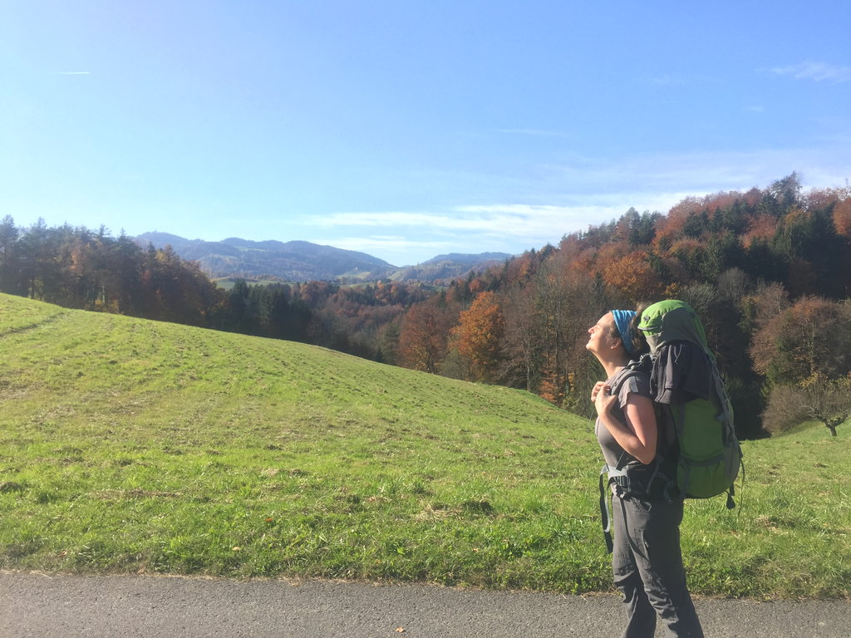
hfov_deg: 61.7
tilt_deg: -1.5
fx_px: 713
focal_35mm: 29
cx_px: 426
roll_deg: +1.1
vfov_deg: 48.2
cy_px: 319
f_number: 2.2
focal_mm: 4.15
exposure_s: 1/791
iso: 32
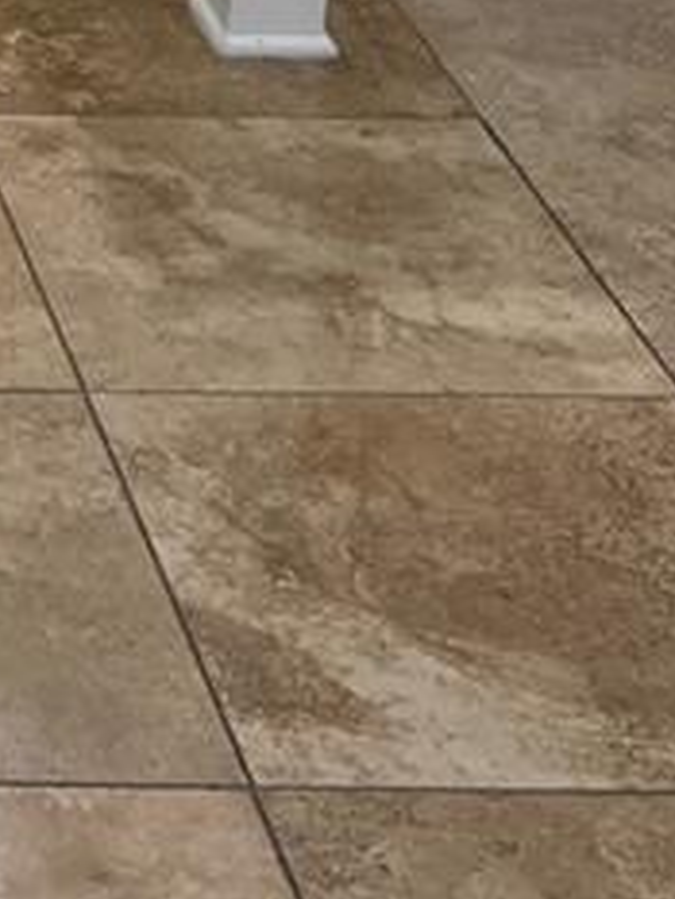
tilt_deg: -10.9
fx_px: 3481
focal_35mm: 134
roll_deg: -0.9
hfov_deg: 10.2
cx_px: -717
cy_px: -733
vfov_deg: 13.2
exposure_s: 1/60
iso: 80
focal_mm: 5.7
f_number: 1.5
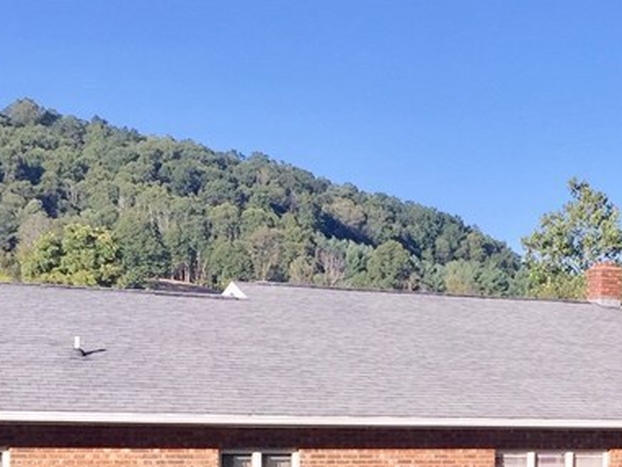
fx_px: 1402
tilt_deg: -7.0
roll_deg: -3.0
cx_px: 553
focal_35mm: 78
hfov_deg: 24.3
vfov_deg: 18.1
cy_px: 537
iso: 32
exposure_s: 1/1199
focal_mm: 4.15
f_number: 2.2
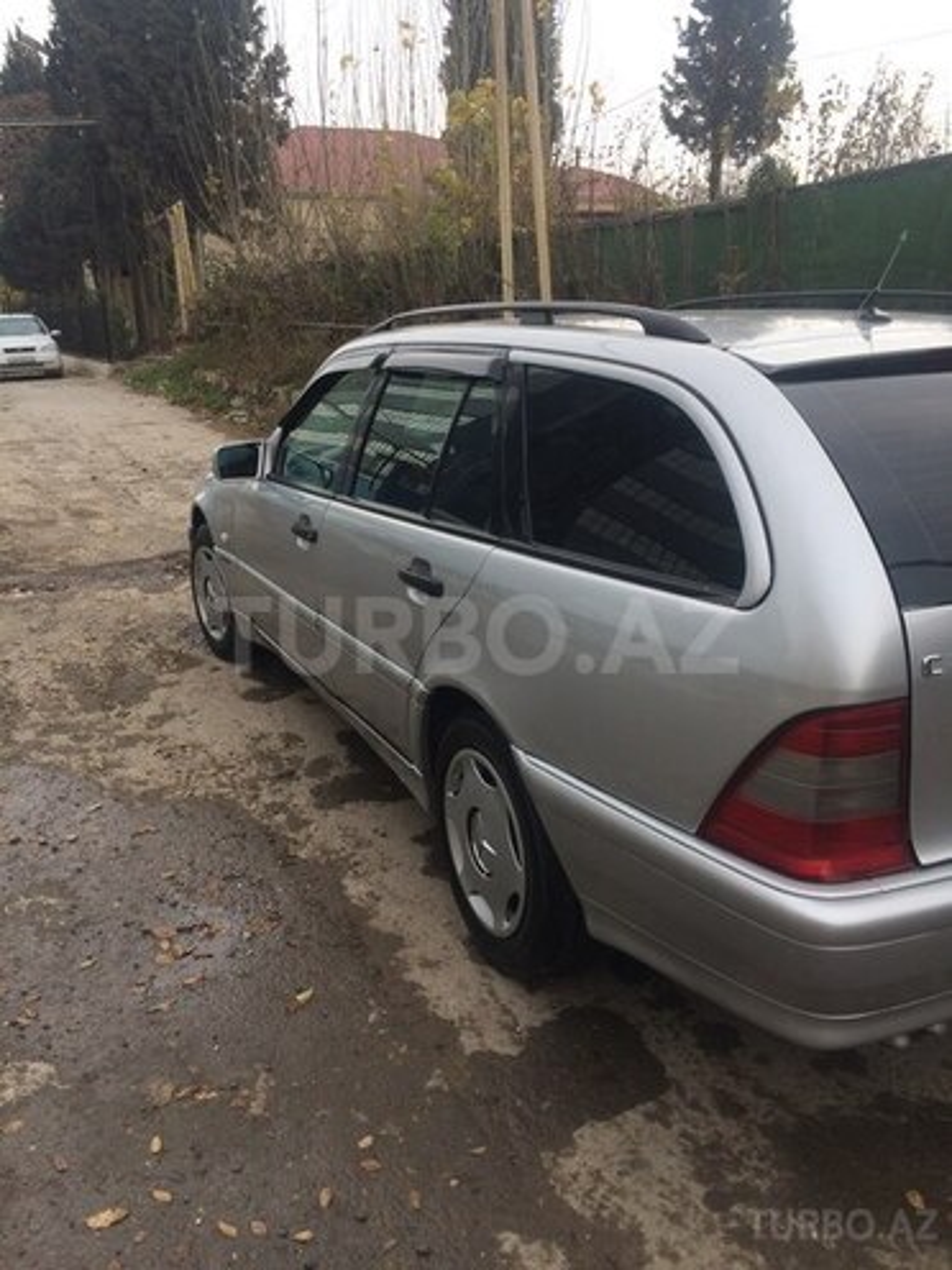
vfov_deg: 61.7
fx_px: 1063
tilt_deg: -17.1
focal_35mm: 29
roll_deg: +1.6
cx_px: 476
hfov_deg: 48.2
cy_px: 635
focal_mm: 4.15
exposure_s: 1/441
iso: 32
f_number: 2.2
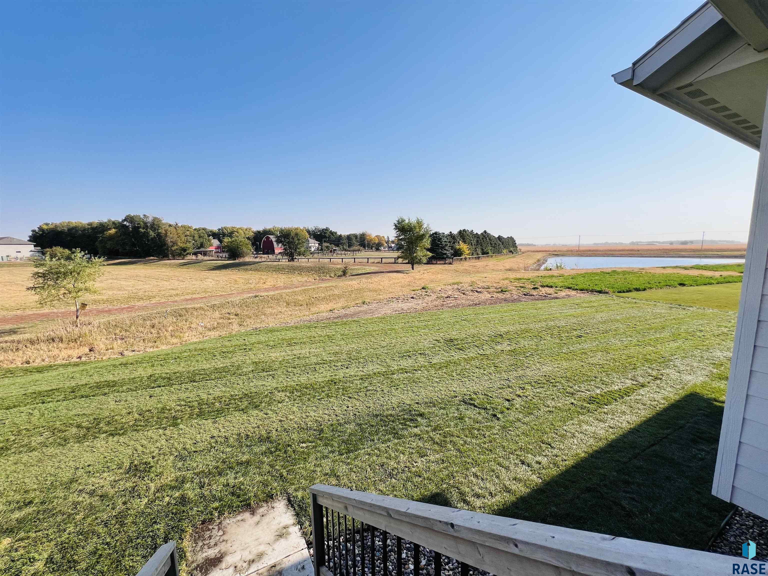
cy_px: 288
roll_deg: +0.3
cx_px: 384
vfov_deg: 89.9
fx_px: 288
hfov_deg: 106.2
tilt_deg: -8.9
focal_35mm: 13
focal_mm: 1.57
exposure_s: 1/1623
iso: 32
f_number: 1.8
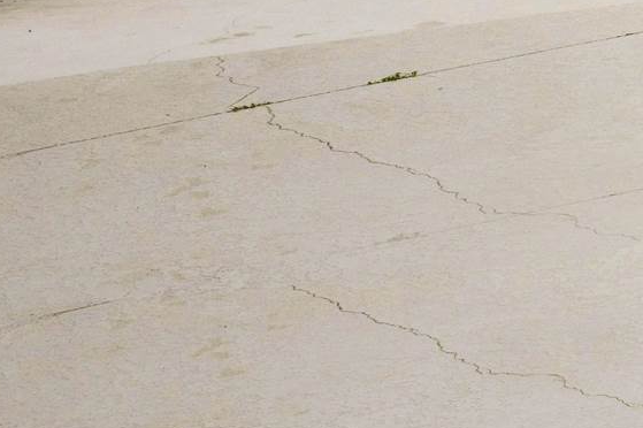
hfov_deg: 14.5
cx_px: 1554
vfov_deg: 13.9
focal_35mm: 91
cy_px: -265
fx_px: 1620
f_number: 11
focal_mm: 16.5
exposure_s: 1/200
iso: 400
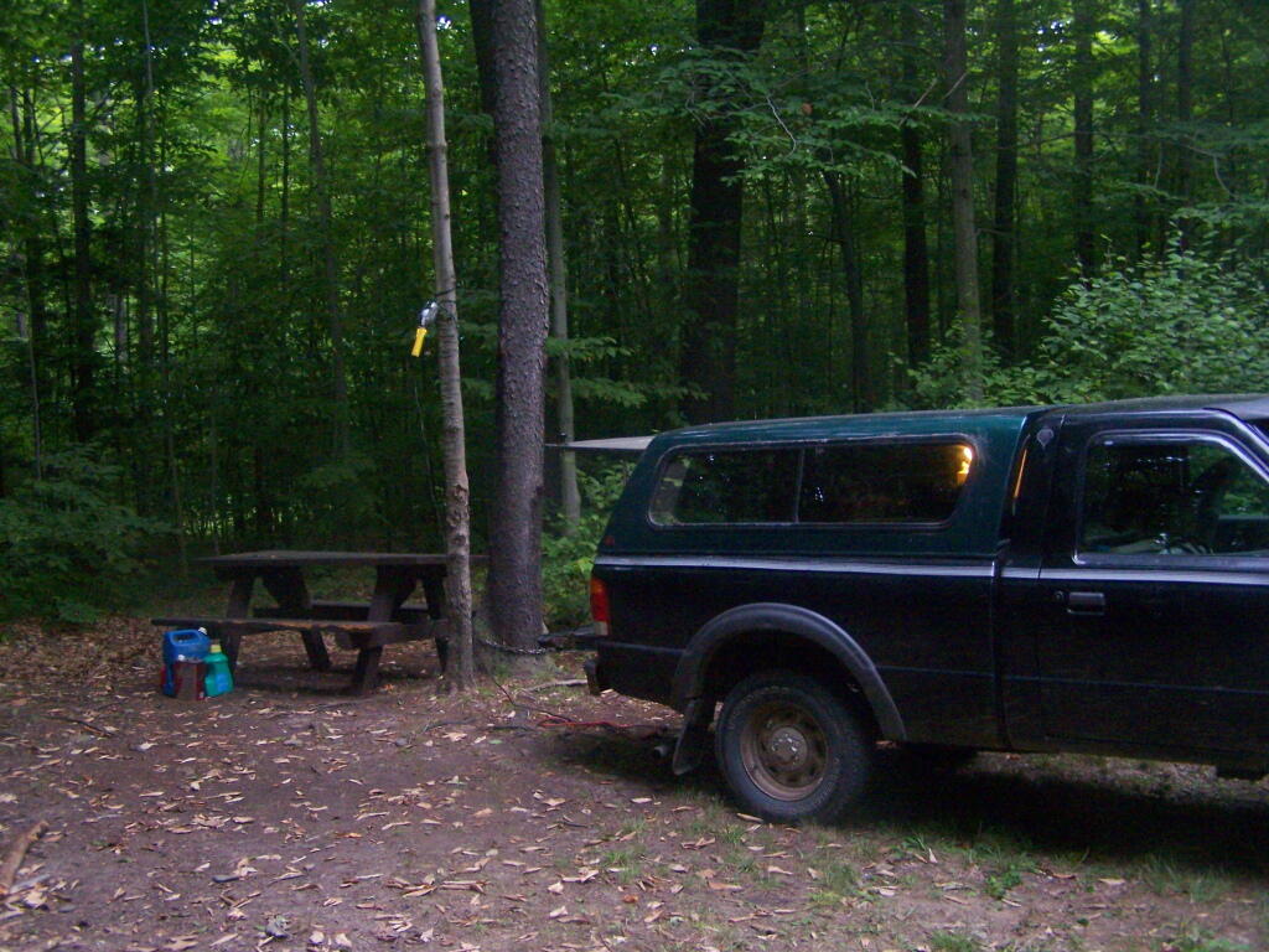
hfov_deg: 49.0
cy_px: 476
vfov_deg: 37.7
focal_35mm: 38
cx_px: 634
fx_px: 1393
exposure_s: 1/60
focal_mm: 6.3
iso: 400
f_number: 2.8
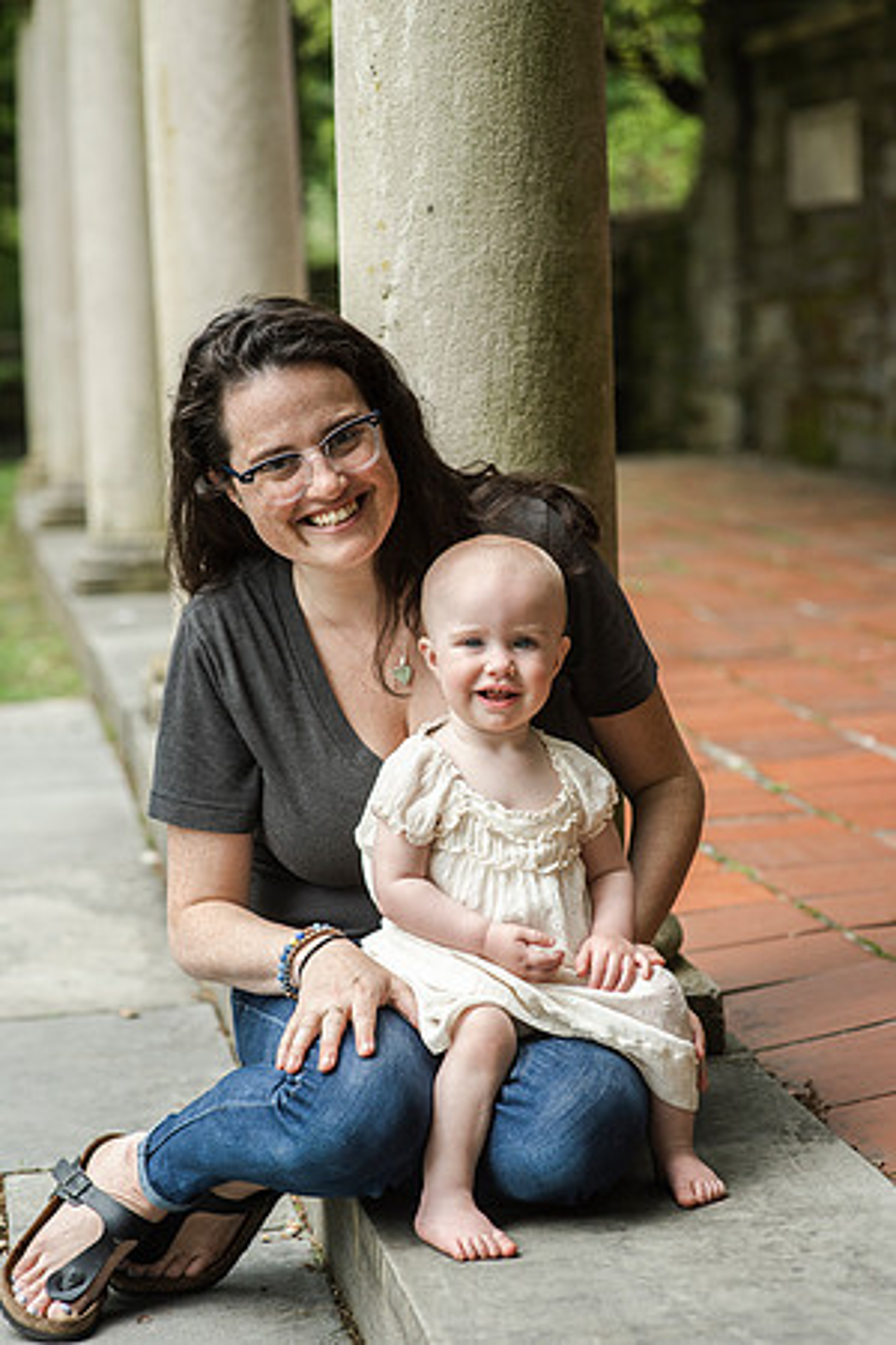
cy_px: 672
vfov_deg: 23.9
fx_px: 3173
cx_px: 448
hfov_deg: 16.1
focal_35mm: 85
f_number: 4
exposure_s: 1/2000
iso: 800
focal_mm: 85
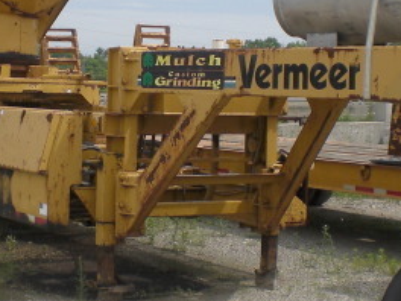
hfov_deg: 21.3
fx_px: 1066
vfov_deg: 16.0
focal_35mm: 92
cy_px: 117
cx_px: 144
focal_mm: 6.3
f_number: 4.4
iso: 50
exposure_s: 1/500
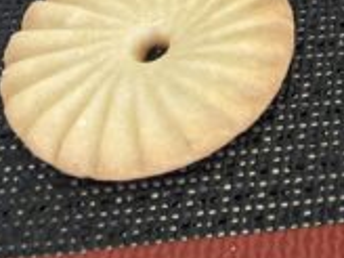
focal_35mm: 106
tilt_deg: -50.0
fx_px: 1053
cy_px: -86
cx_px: 618
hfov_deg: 15.8
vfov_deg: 13.4
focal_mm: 4.25
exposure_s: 1/42
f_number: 1.8
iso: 500
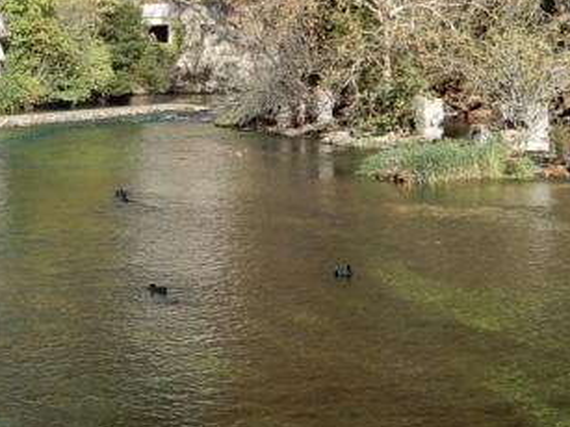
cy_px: -9
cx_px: 39
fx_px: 1317
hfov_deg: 23.7
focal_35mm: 80
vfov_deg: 17.9
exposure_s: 1/500
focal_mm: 4.3
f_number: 3.4
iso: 80
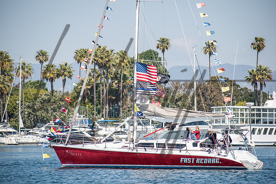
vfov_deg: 5.7
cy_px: 92
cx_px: 138
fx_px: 1855
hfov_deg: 8.5
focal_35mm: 242
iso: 100
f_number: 5.6
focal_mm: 155
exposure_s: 1/400
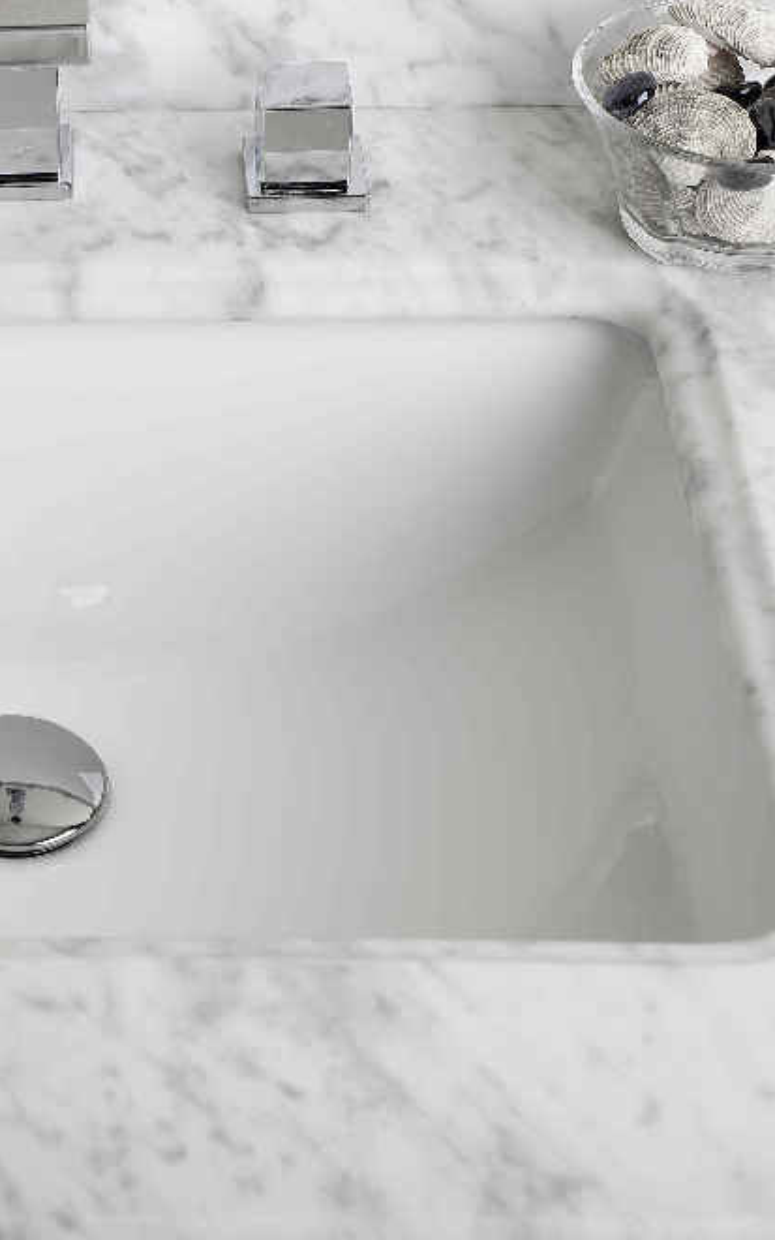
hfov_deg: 16.5
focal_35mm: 77
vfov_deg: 26.8
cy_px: 620
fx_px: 2603
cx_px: -26
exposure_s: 1/200
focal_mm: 50
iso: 200
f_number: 8
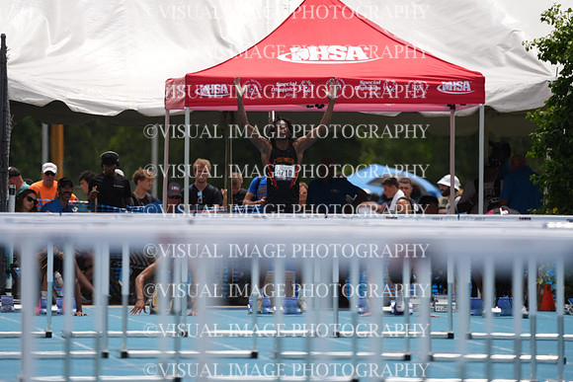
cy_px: 191
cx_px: 286
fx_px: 9552
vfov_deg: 2.3
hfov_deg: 3.4
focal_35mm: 600
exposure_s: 1/3200
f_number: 6.3
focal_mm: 600
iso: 500
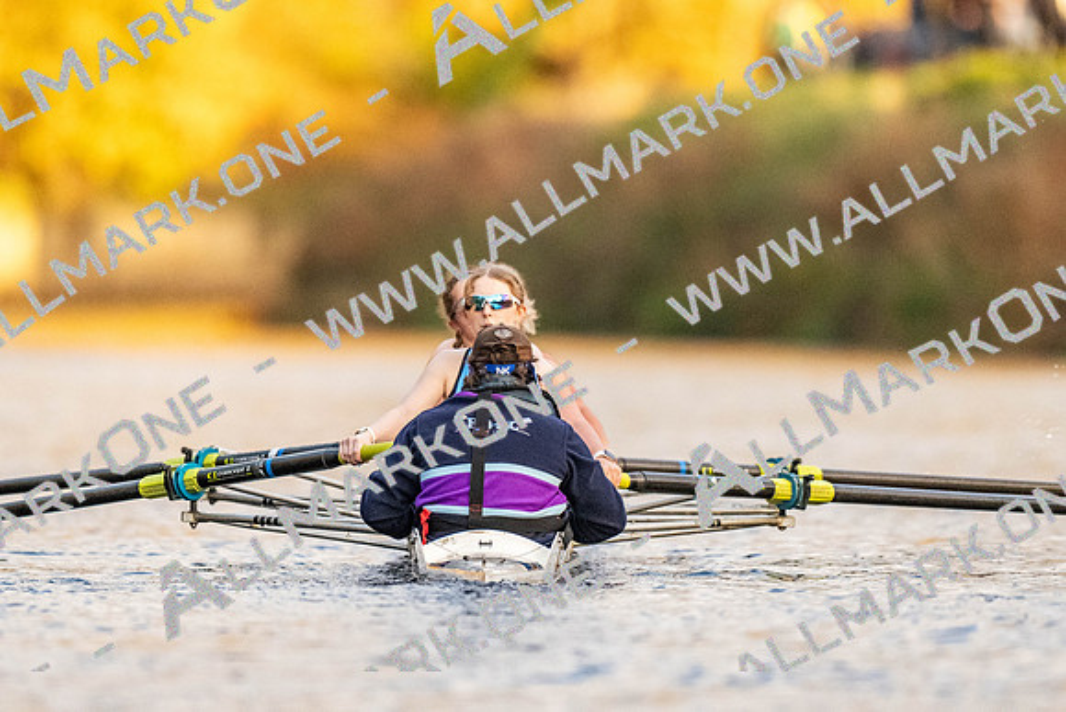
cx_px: 533
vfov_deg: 1.5
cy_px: 356
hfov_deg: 2.3
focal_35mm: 900
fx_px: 26669
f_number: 4
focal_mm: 600
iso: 5000
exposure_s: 1/2500
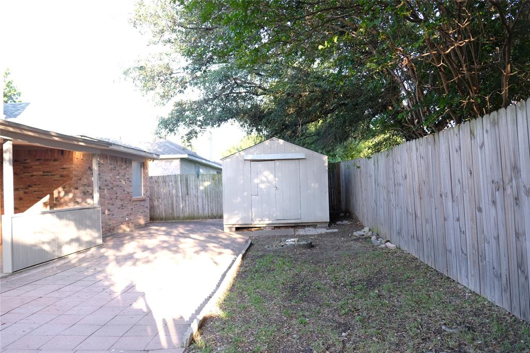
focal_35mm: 27
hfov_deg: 67.4
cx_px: 265
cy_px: 176
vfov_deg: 47.9
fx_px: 397
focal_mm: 18
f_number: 2.8
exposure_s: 1/75
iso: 160
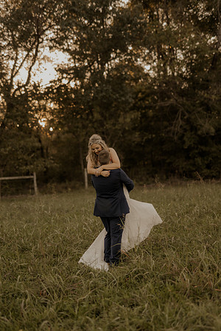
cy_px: 166
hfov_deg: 27.0
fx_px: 460
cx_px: 110
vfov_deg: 39.6
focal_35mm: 50
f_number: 1.8
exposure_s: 1/1250
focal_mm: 50
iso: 400
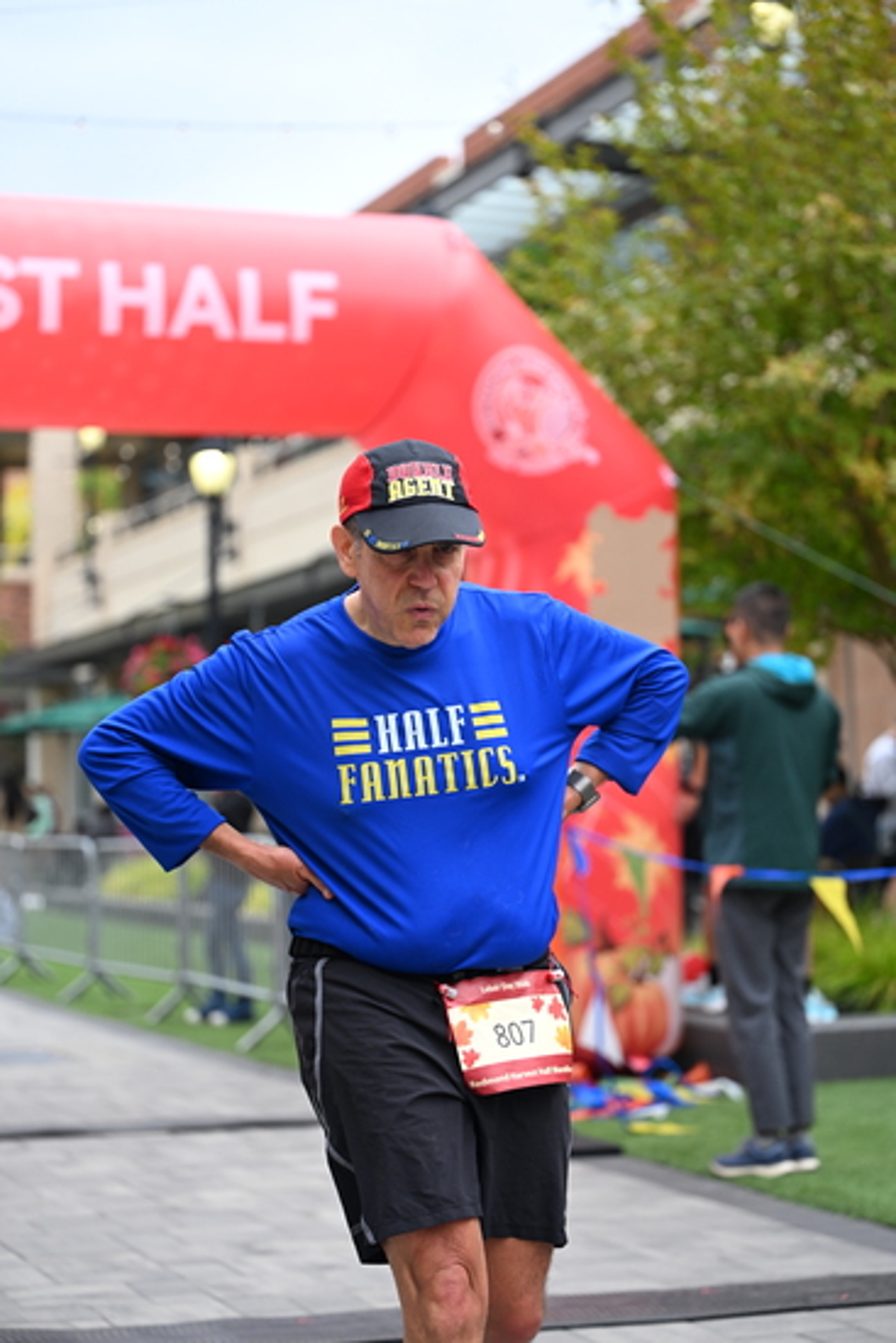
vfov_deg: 28.8
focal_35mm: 70
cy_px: 672
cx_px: 448
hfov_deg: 19.5
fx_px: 2611
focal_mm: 70
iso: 640
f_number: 2.8
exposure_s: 1/2000
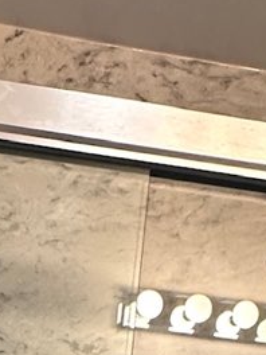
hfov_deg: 17.3
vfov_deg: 18.7
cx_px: 79
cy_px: 606
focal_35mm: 85
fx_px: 871
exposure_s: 1/60
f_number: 2.2
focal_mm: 2.22
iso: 200
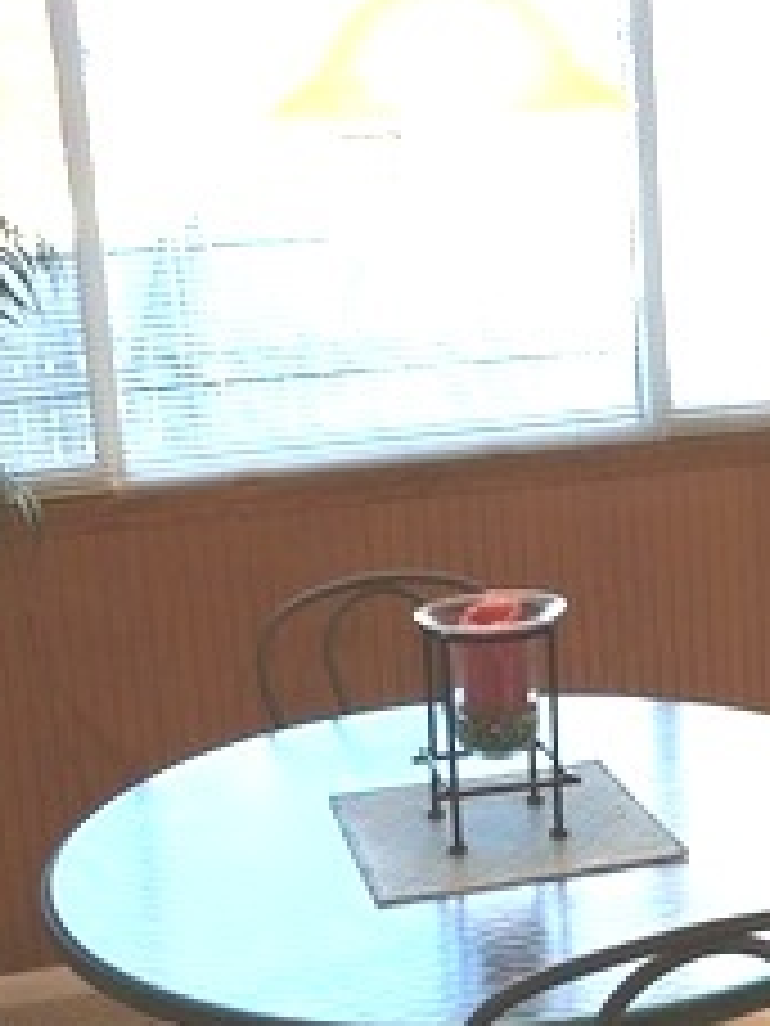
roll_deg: +2.8
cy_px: 544
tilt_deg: -9.9
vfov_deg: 31.7
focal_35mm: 61
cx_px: 563
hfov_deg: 23.8
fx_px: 1809
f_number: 2.2
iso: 25
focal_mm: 4.15
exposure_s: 1/40
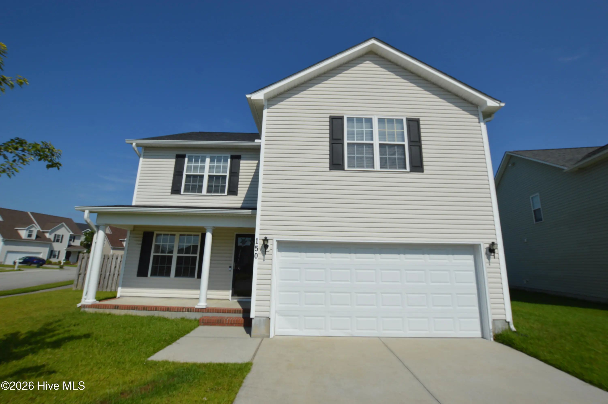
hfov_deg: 100.4
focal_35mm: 15
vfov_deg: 77.2
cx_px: 304
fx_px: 253
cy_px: 202
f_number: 9
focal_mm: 10
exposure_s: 1/320
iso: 100
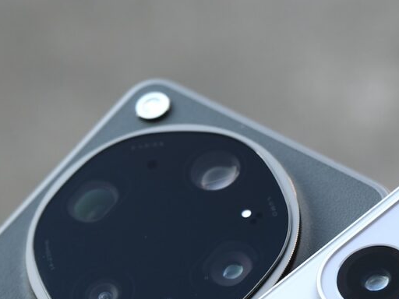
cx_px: 278
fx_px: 2155
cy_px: 267
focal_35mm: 187
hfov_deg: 10.6
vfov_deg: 7.9
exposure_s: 1/240
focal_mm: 55
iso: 320
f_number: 4.5
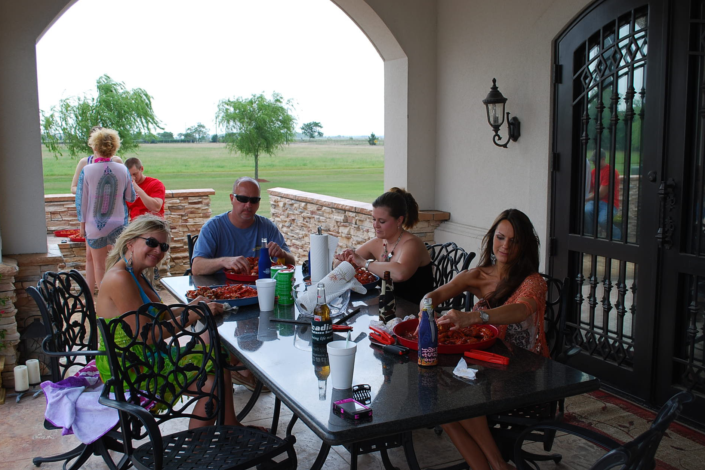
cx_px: 354
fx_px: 724
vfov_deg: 35.9
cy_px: 236
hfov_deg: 51.9
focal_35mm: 37
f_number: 6.3
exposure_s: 1/160
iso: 100
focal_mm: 24
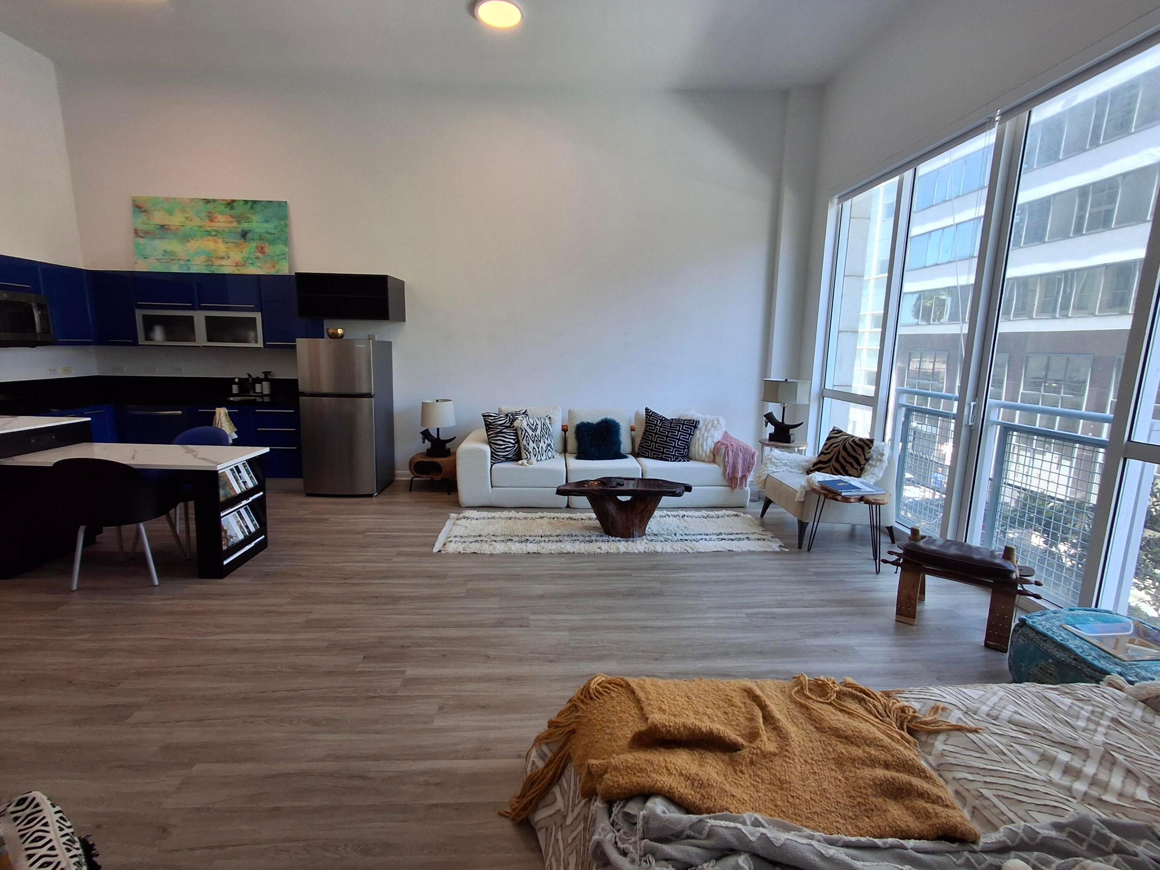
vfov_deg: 78.1
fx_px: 536
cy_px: 435
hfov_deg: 94.5
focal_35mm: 16
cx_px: 580
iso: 40
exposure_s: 1/120
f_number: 2.2
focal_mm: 1.64
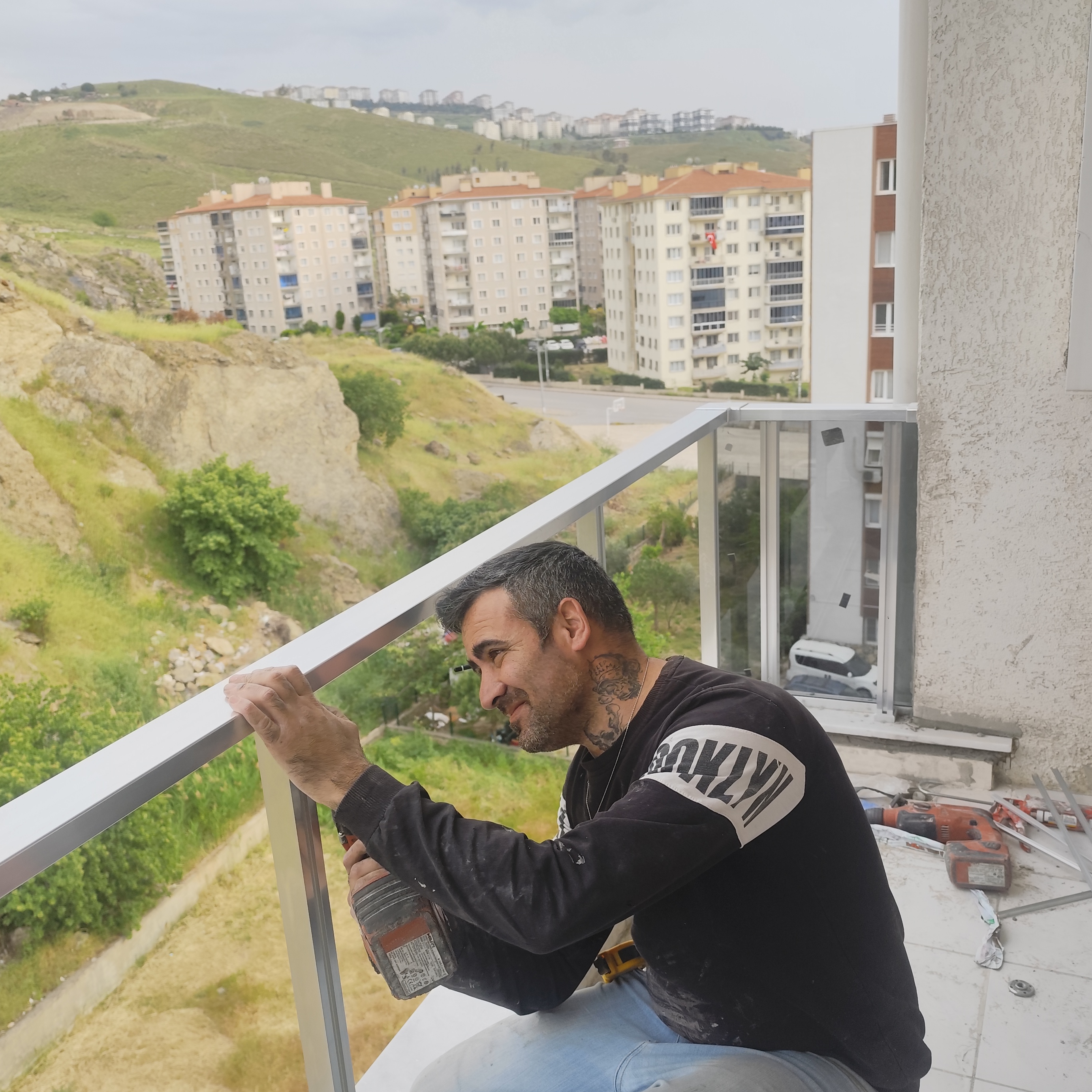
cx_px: 568
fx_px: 1071
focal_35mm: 30
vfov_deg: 54.0
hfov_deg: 54.0
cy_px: 576
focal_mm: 6.19
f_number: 1.65
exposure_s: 1/423
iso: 50
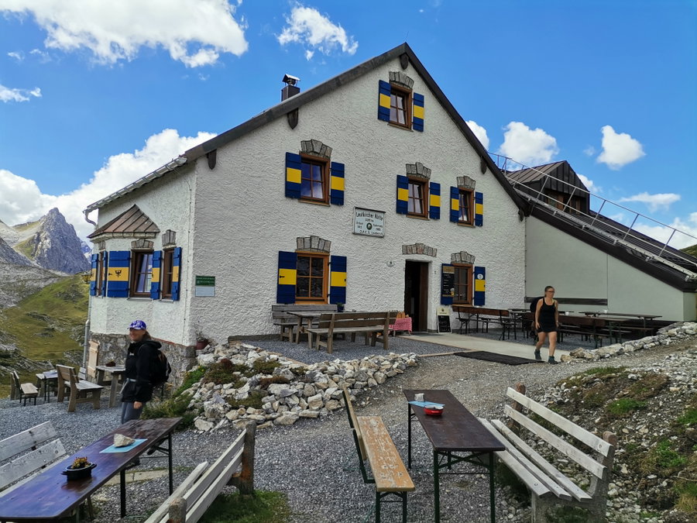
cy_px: 262
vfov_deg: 53.1
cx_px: 348
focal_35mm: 26
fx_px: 524
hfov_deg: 67.3
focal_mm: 4.75
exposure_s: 1/2165
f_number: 1.8
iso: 50
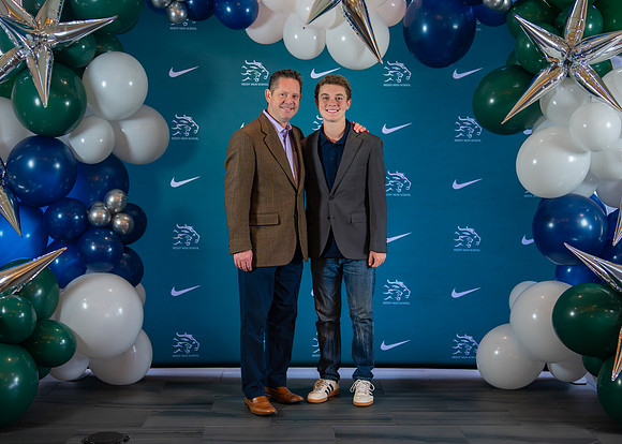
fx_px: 992
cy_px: 230
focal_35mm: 56
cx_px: 324
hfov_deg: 34.8
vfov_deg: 25.2
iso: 1000
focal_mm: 50
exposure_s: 1/400
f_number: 1.2
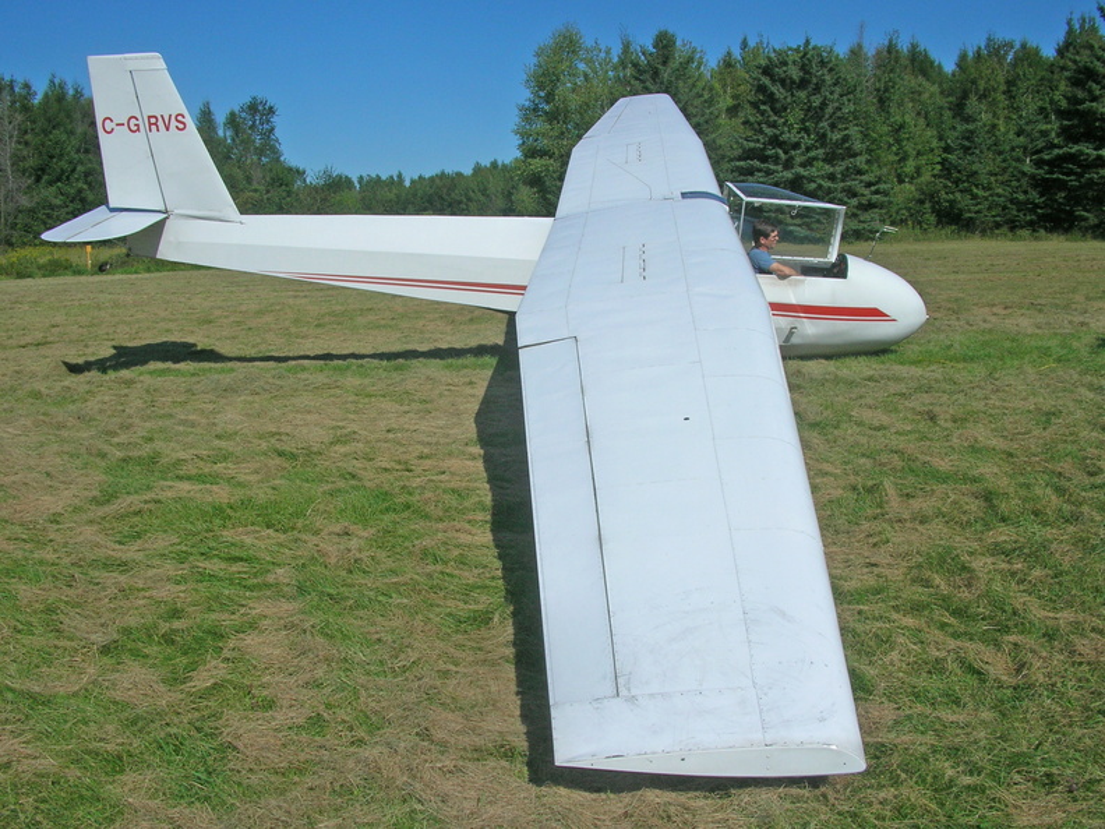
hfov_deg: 52.6
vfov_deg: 40.7
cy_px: 414
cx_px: 552
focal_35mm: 35
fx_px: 1117
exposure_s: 1/1149
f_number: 5.6
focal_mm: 5.8
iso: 71
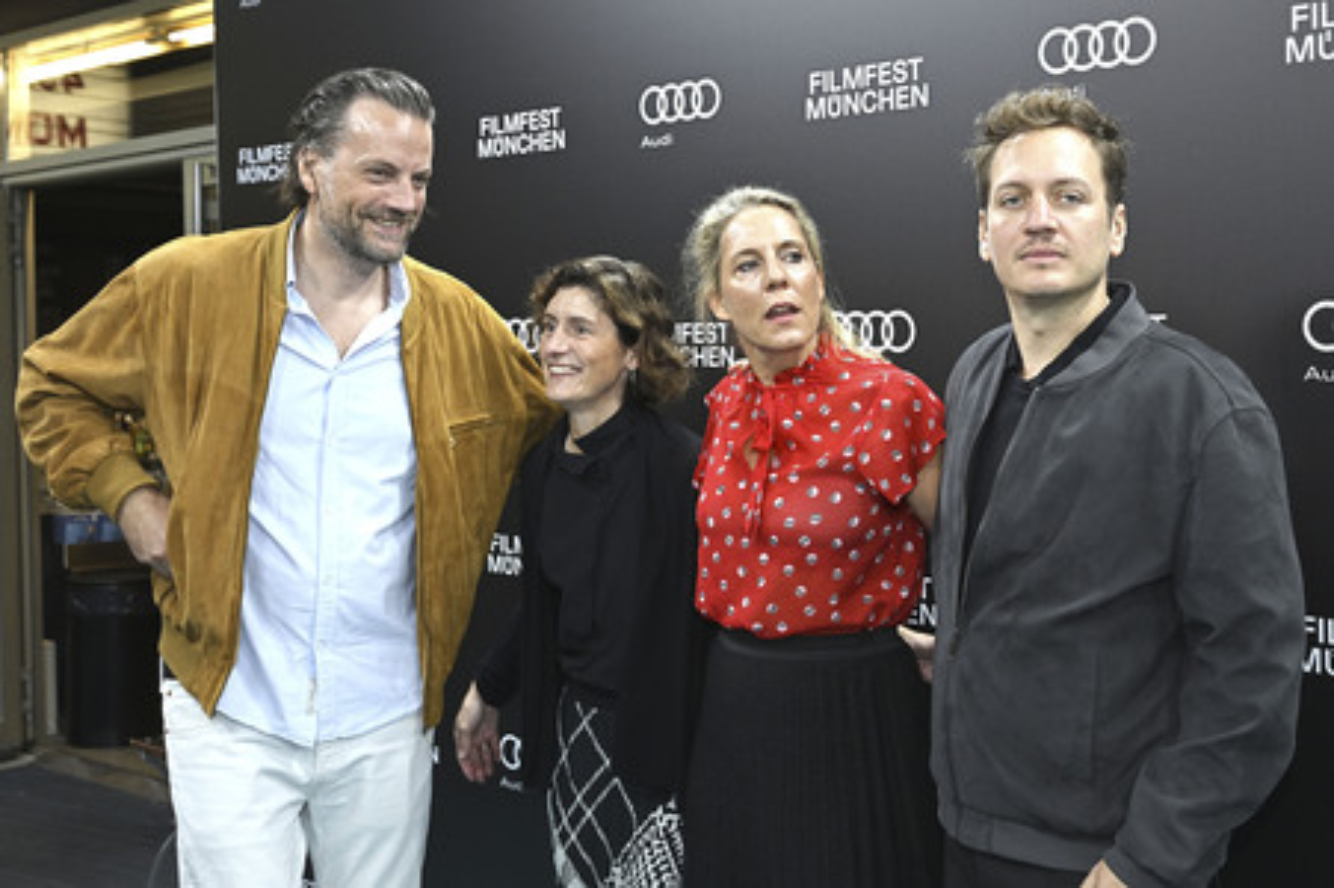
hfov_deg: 44.5
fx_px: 1629
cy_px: 444
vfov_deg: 30.5
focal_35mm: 44
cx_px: 667
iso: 800
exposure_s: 1/200
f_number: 6.3
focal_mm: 44
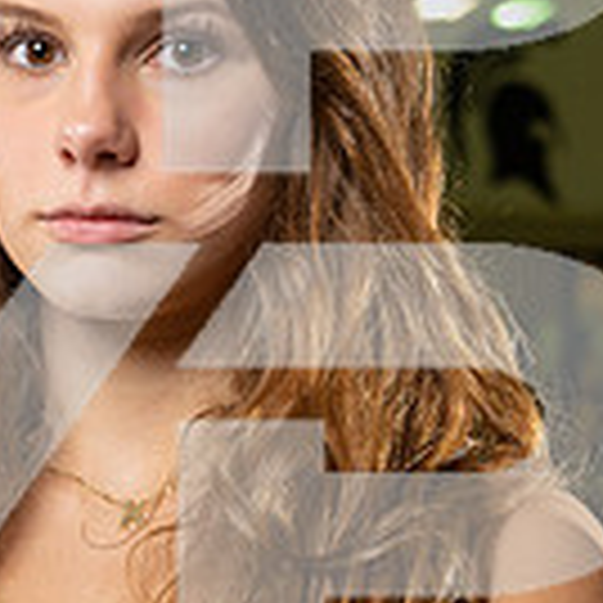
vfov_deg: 10.1
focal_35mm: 173
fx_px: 3410
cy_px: 484
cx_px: 90
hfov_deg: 10.1
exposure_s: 1/250
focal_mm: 47
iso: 640
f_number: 4.5
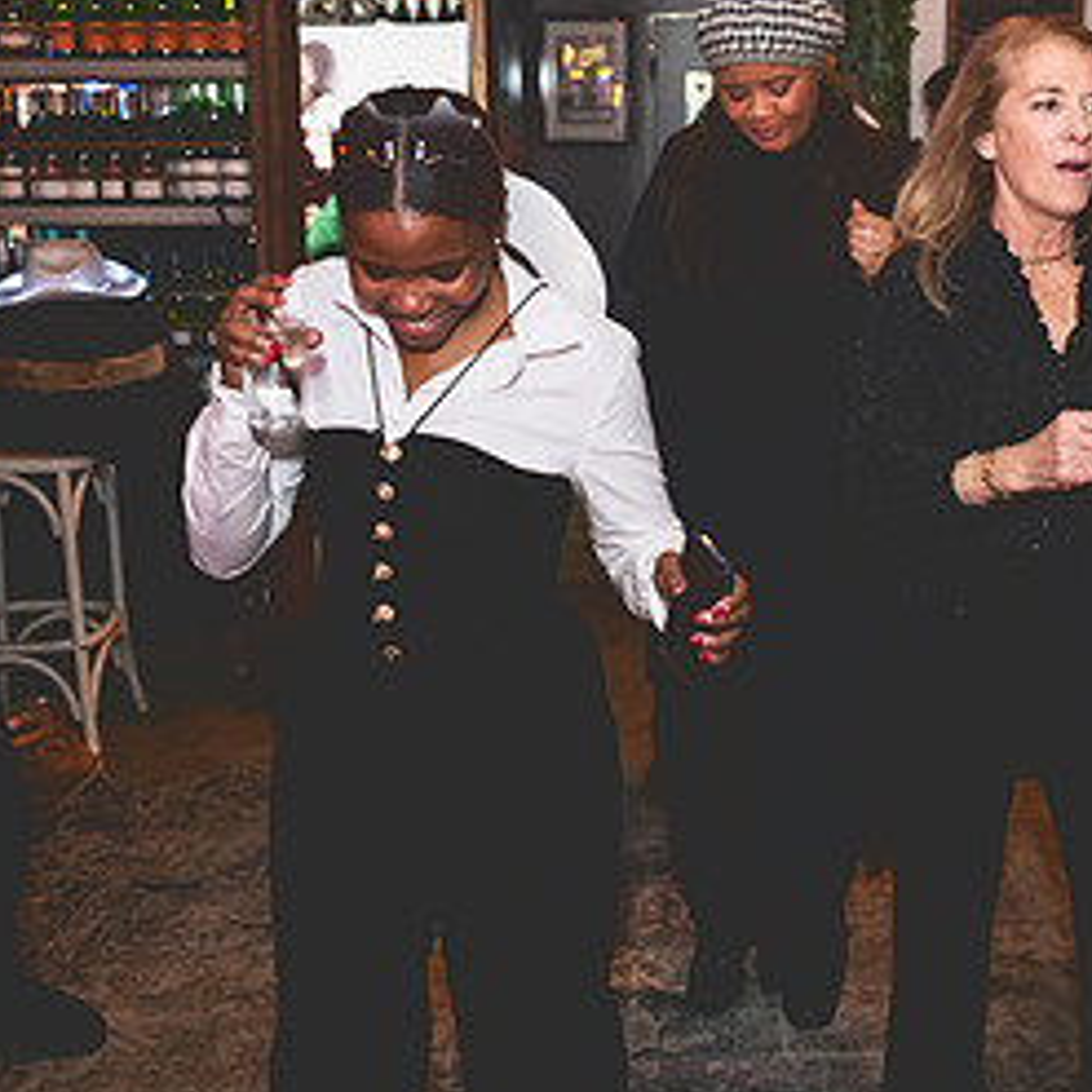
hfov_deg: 35.0
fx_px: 1713
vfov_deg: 35.1
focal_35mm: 48
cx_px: 729
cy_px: 378
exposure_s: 1/100
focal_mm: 24
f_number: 2.8
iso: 3200
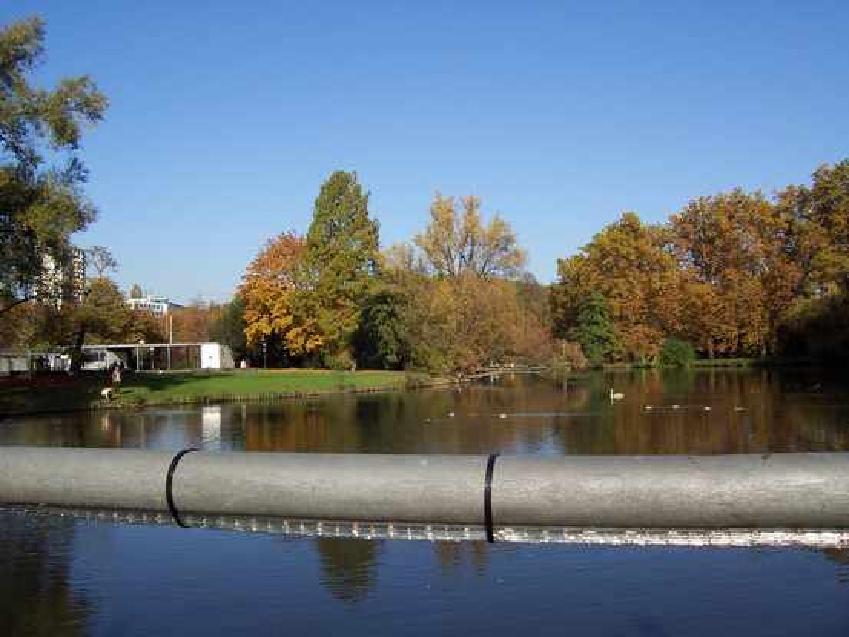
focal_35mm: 34
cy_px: 318
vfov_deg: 41.8
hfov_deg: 53.9
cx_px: 424
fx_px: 834
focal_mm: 5.6
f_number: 5.6
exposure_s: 1/500
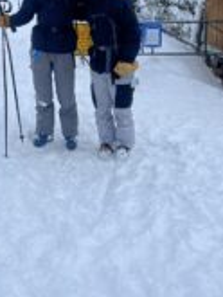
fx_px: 472
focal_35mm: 55
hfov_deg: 26.4
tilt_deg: -5.8
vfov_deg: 33.4
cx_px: 69
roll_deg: +1.4
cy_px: 40
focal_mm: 5.7
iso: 50
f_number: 1.5
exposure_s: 1/3356
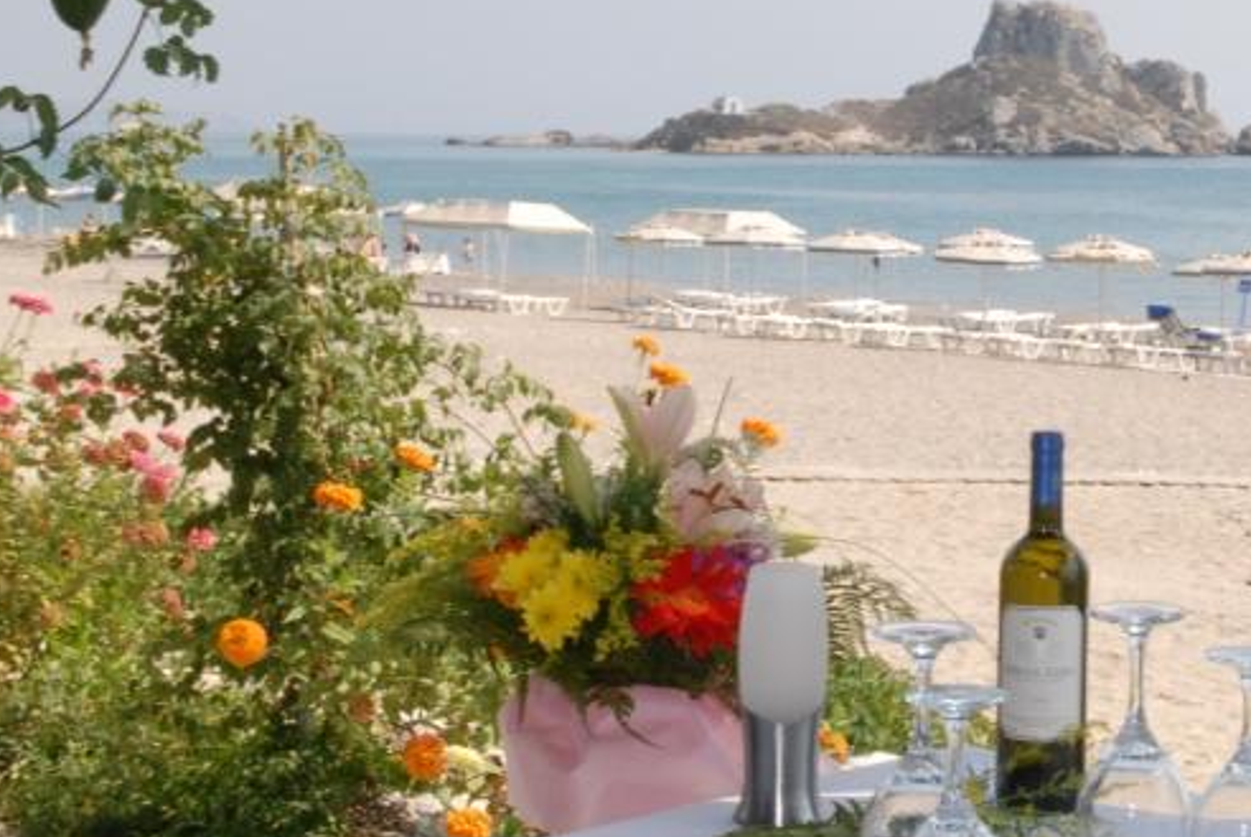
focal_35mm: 75
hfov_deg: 26.5
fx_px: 2608
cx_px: 976
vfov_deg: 18.2
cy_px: 373
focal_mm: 24
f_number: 16
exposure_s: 1/30
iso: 100
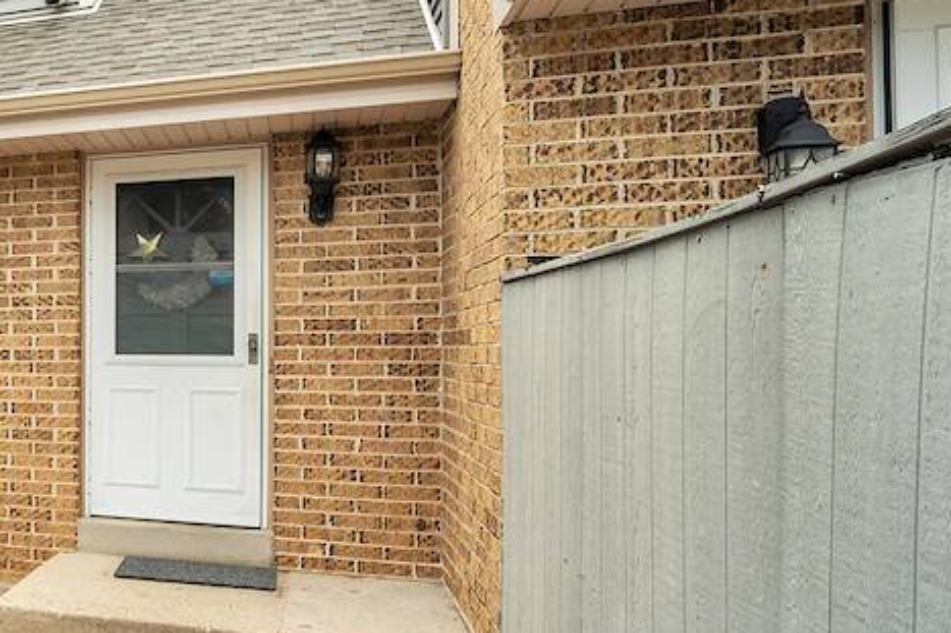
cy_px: 328
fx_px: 951
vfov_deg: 36.8
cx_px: -167
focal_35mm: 36
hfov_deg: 39.7
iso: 125
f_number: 9
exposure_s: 1/100
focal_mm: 14
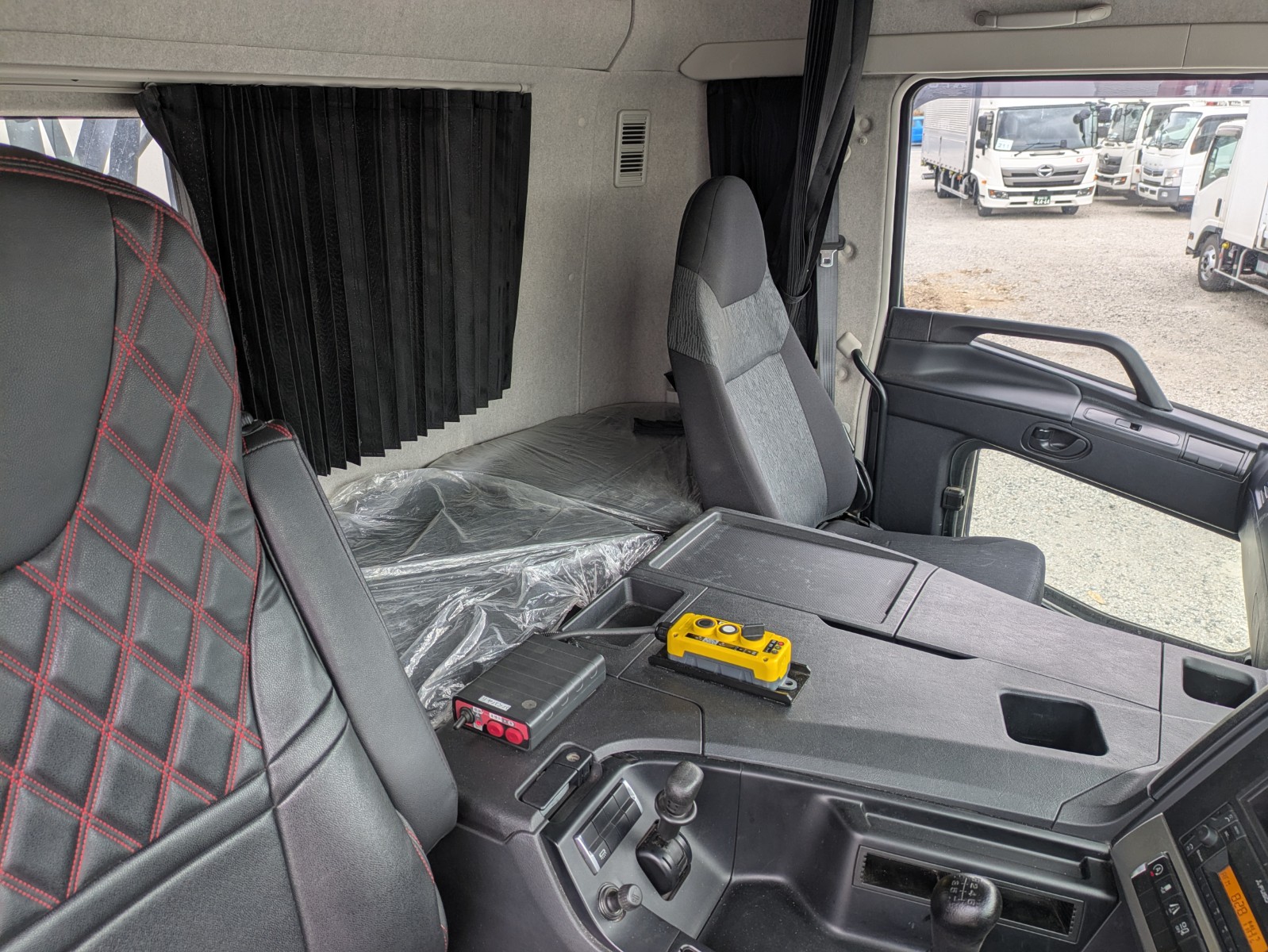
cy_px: 476
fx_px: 916
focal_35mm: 25
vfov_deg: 54.9
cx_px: 634
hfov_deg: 69.4
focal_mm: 5.43
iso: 48
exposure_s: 1/100
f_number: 1.89
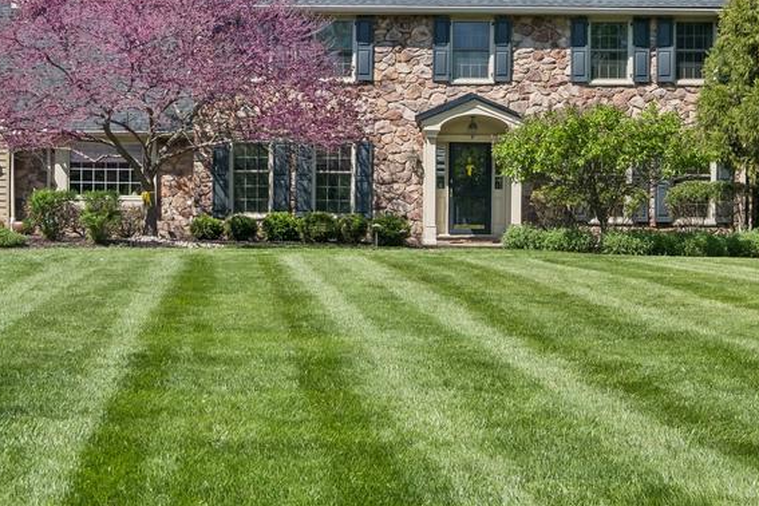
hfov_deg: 30.9
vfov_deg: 20.5
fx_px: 1370
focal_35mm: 65
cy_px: 54
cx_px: 300
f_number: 8
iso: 250
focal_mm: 24
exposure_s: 1/480
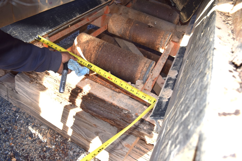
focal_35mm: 27
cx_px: 121
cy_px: 80
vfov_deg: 47.9
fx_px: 182
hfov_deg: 67.4
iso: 100
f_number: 6.3
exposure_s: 1/160
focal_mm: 18
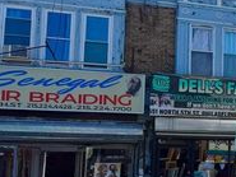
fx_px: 525
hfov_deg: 20.6
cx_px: 378
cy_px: 108
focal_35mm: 77
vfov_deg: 19.1
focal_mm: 6.76
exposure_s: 1/4673
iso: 80
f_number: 1.78
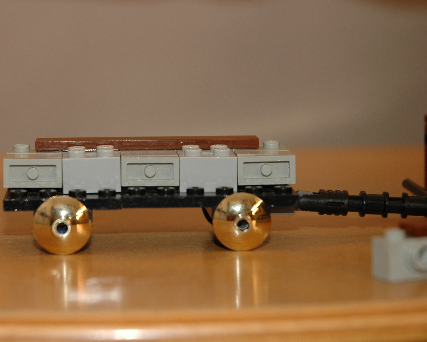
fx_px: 1719
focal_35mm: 136
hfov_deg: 14.1
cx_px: 151
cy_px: 147
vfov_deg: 11.3
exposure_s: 1/60
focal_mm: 70
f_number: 4.5
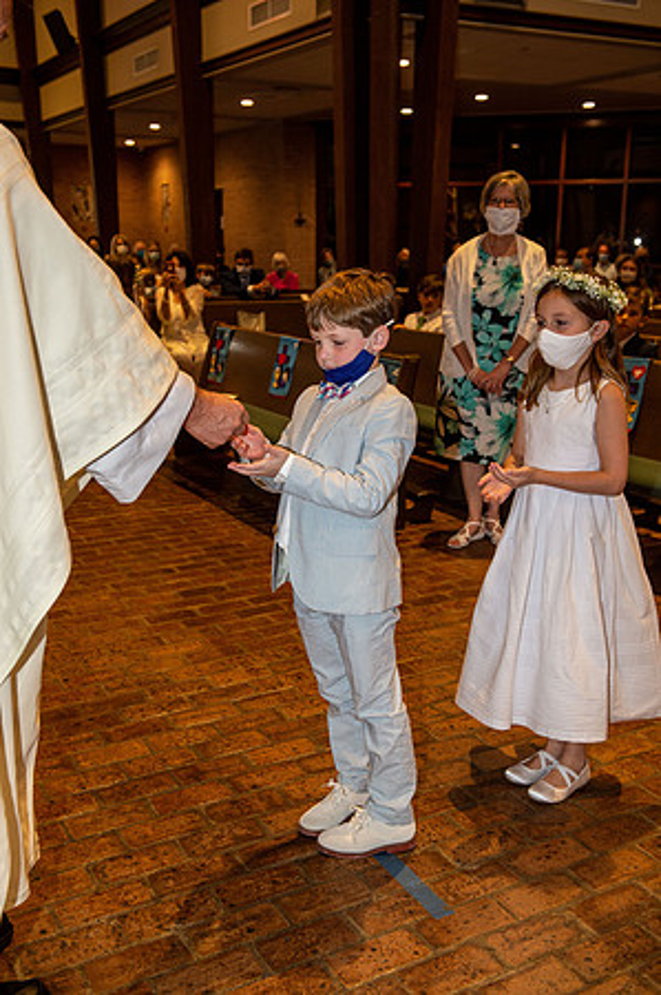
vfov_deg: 50.7
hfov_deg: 35.0
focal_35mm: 38
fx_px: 1049
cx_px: 330
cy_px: 498
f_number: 5
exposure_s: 1/125
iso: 1600
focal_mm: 38
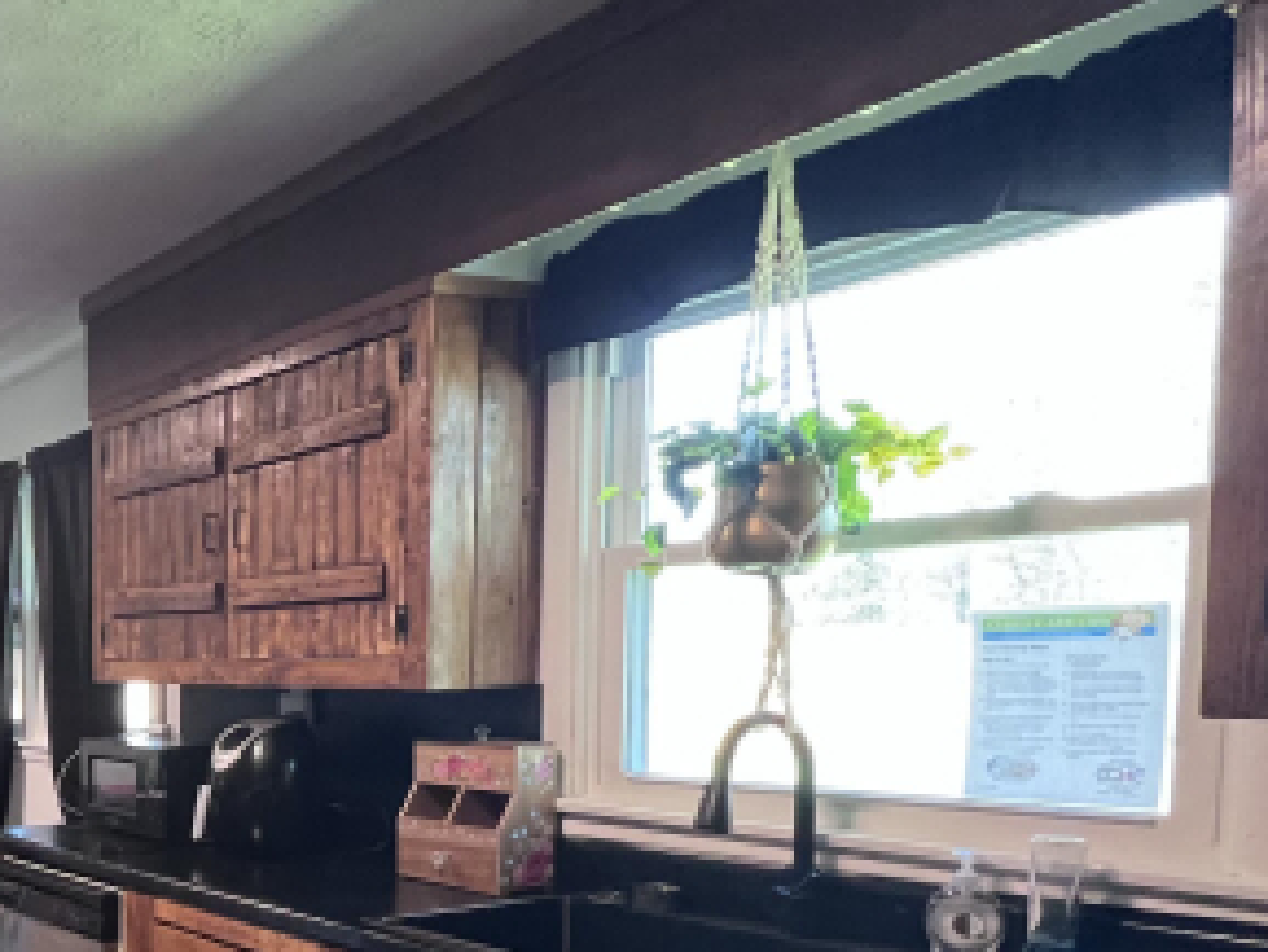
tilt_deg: -4.6
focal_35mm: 30
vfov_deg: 44.6
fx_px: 1099
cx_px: -90
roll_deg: +2.0
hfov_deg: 46.3
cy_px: 755
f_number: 1.8
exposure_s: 1/60
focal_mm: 1.57
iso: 400
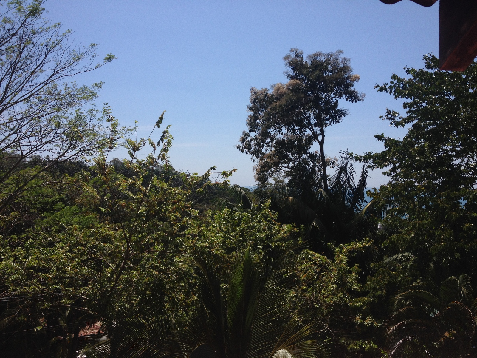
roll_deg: -0.1
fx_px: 482
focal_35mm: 35
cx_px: 238
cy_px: 179
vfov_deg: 40.7
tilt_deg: -2.4
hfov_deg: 52.6
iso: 50
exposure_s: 1/3690
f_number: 2.4
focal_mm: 4.28
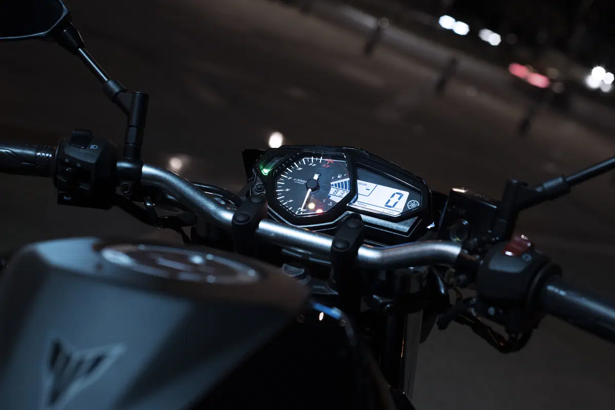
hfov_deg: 39.6
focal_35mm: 50
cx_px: 308
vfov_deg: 27.0
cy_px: 205
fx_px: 854
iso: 400
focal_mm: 50
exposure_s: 1/8
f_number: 4.5
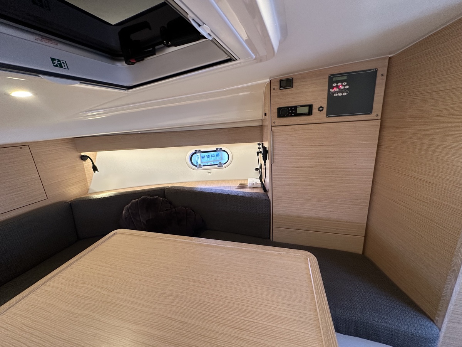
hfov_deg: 102.1
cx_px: 231
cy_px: 174
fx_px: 187
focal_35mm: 14
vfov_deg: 85.7
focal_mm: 2.22
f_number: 2.2
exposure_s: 1/99
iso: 200
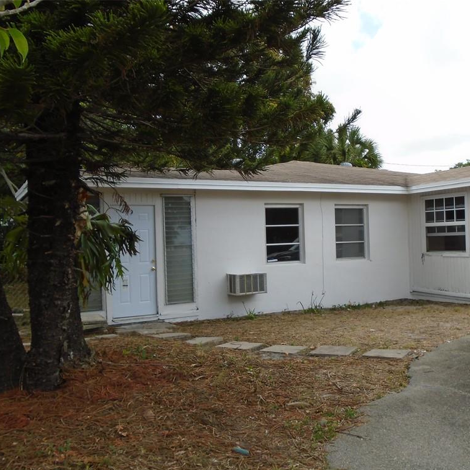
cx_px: 311
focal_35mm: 37
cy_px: 237
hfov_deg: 44.3
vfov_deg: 44.9
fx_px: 568
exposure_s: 1/500
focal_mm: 5.5
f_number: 3.5
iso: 100
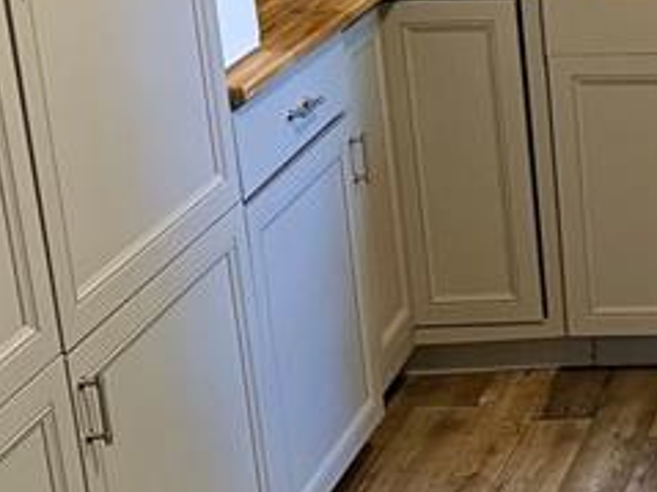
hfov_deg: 16.9
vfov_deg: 14.2
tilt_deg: -14.1
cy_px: 11
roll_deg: +1.4
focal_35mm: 103
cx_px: 1045
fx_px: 1954
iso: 320
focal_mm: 6.76
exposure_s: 1/60
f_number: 1.78
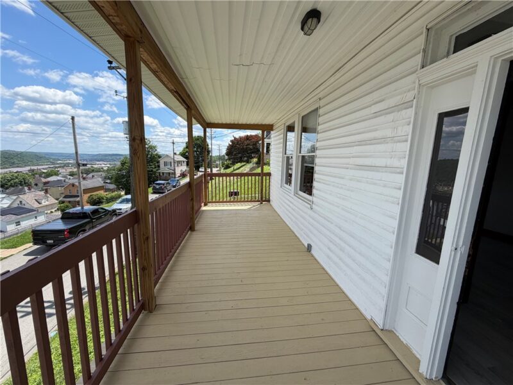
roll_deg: -0.7
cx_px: 256
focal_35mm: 14
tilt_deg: -8.7
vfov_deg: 85.7
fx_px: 207
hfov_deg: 102.1
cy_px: 192
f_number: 2.2
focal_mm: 2.22
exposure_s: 1/770
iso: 32
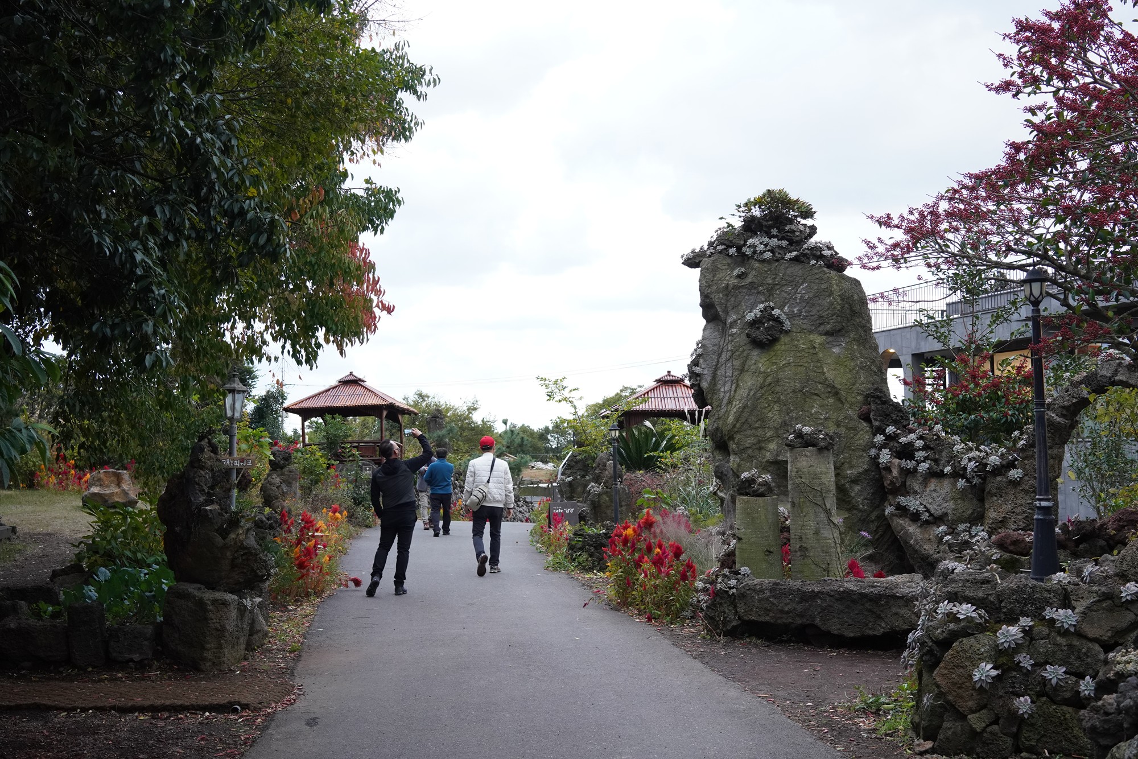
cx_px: 569
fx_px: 1106
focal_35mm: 35
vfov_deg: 37.9
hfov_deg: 54.4
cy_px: 380
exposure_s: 1/100
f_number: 5.6
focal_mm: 35
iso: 1600
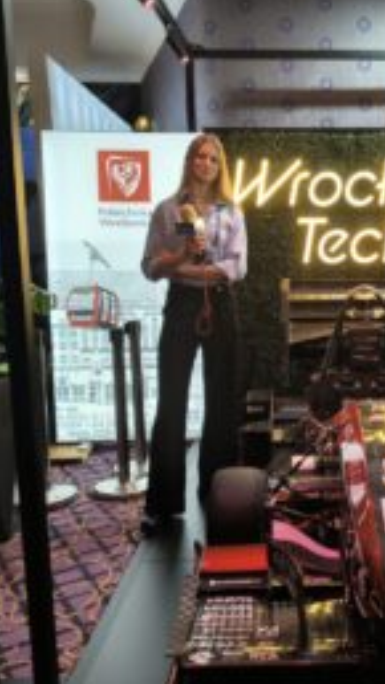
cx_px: 336
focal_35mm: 39
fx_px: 708
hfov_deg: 29.3
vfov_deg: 51.6
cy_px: 334
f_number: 1.8
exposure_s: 1/50
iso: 116
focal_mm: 4.81
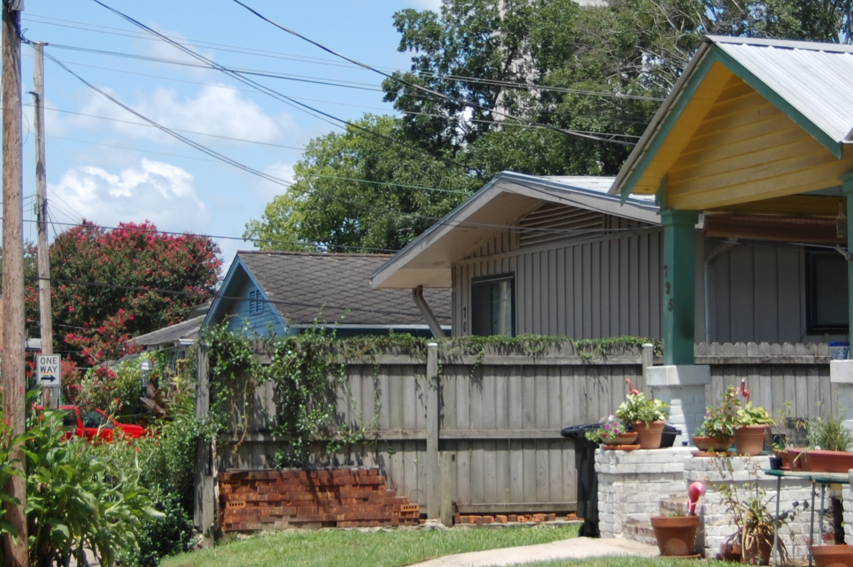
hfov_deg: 22.4
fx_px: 2154
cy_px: 189
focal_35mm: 91
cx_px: 422
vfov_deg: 15.0
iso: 200
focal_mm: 30
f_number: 4.2
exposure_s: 1/1250
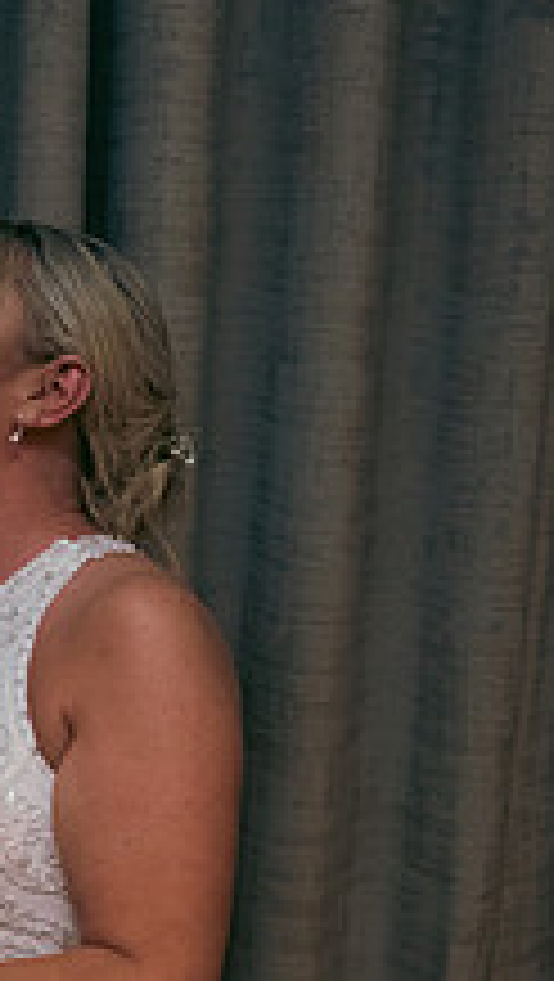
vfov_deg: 20.0
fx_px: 2762
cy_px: 722
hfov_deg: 10.7
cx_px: -455
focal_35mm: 106
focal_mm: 38
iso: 800
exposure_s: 1/160
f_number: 3.5
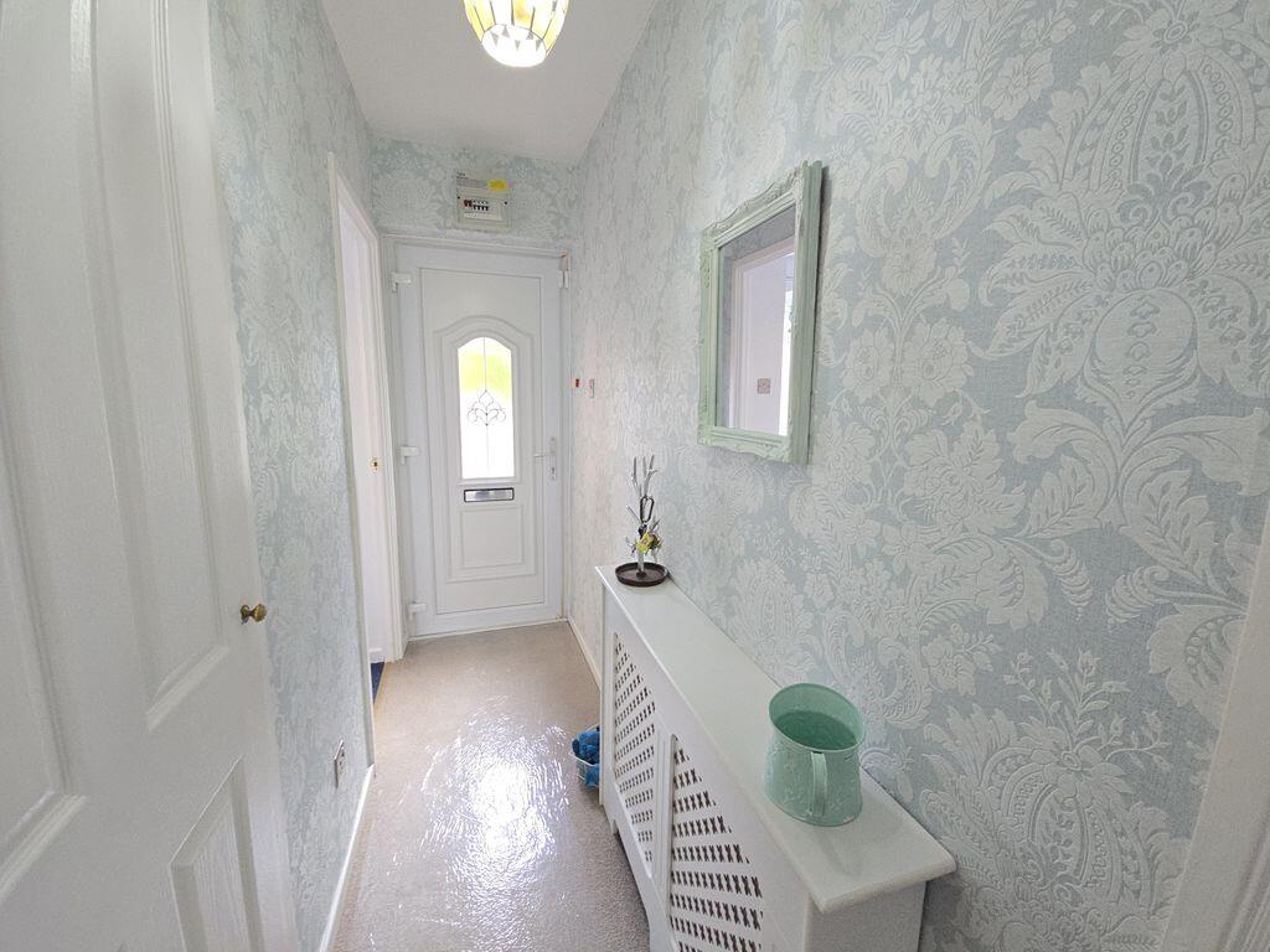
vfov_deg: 89.9
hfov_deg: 106.2
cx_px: 635
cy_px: 476
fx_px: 477
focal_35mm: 13
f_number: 2.2
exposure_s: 1/50
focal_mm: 2.2
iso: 125
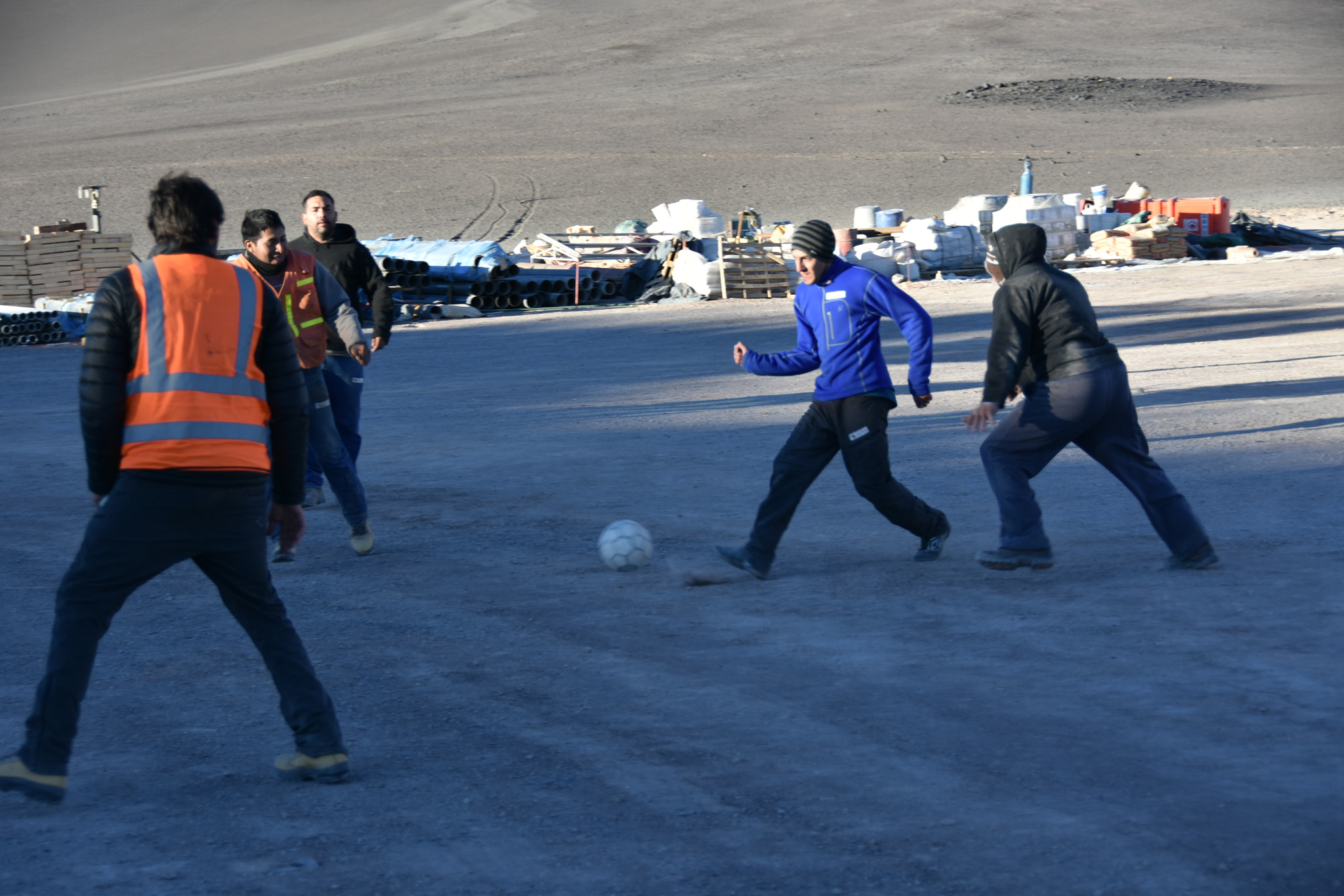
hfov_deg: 22.6
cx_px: 672
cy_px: 448
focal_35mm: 90
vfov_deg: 15.2
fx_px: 3359
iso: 100
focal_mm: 60
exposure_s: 1/200
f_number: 4.8
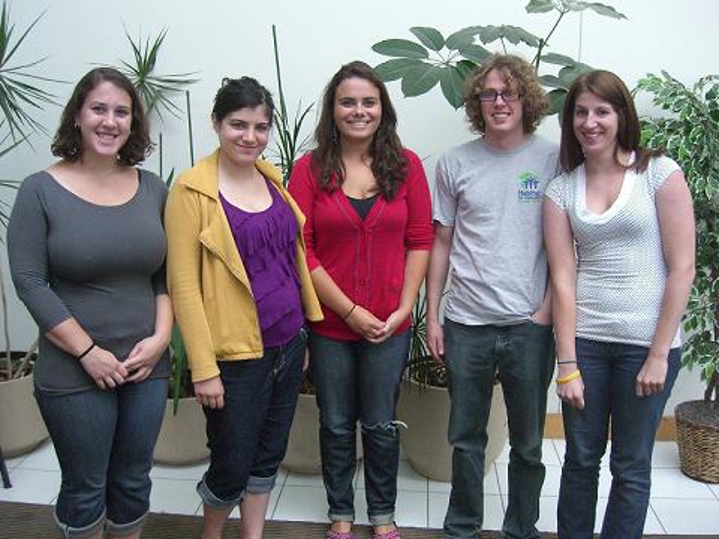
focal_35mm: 38
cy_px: 270
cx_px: 360
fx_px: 789
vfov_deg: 37.7
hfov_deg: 49.0
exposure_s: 1/80
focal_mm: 7.9
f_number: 2.8
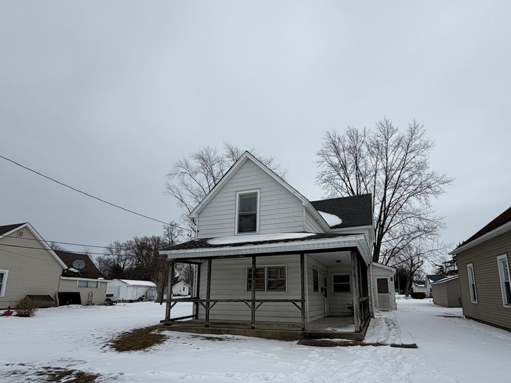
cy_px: 240
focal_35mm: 19
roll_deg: +0.6
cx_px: 280
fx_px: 280
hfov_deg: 84.4
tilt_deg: +11.4
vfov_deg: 67.6
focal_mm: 2.22
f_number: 2.2
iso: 20
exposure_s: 1/1745
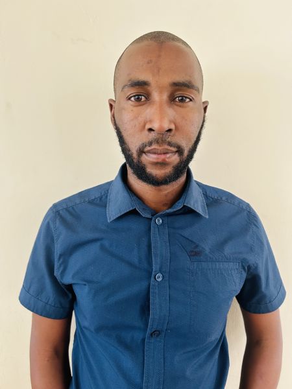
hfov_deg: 53.1
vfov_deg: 67.3
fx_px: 292
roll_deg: -1.3
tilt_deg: -8.6
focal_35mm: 26
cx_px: 146
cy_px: 194
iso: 250
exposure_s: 1/60
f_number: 1.5
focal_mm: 5.7
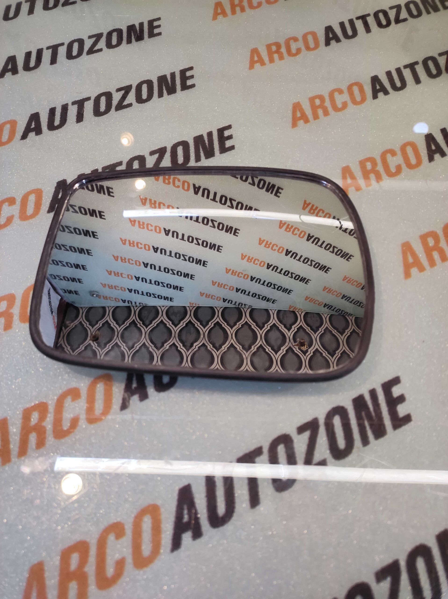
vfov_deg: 91.1
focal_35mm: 17
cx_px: 224
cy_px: 300
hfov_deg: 74.7
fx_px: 294
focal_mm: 4.74
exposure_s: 1/33
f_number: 1.79
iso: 83
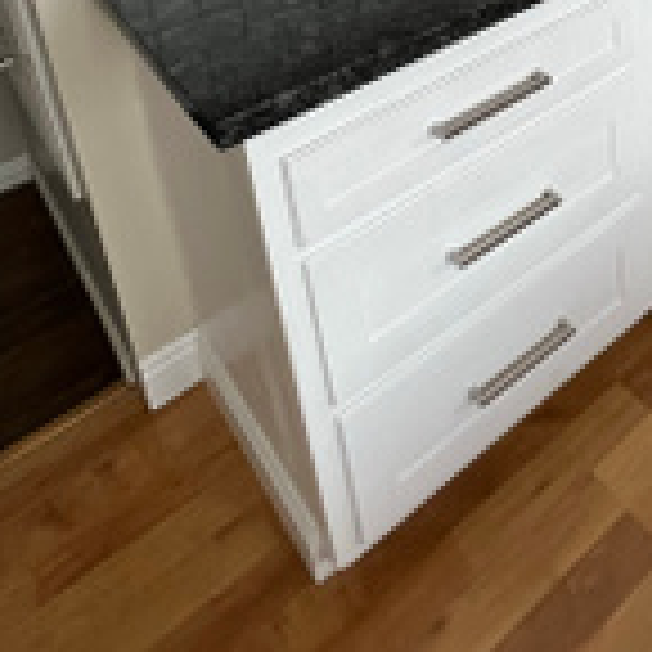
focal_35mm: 38
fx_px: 810
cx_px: 616
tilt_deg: -16.9
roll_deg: +4.4
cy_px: -162
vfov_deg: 33.8
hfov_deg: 39.8
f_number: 1.8
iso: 160
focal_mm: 1.57
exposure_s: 1/121
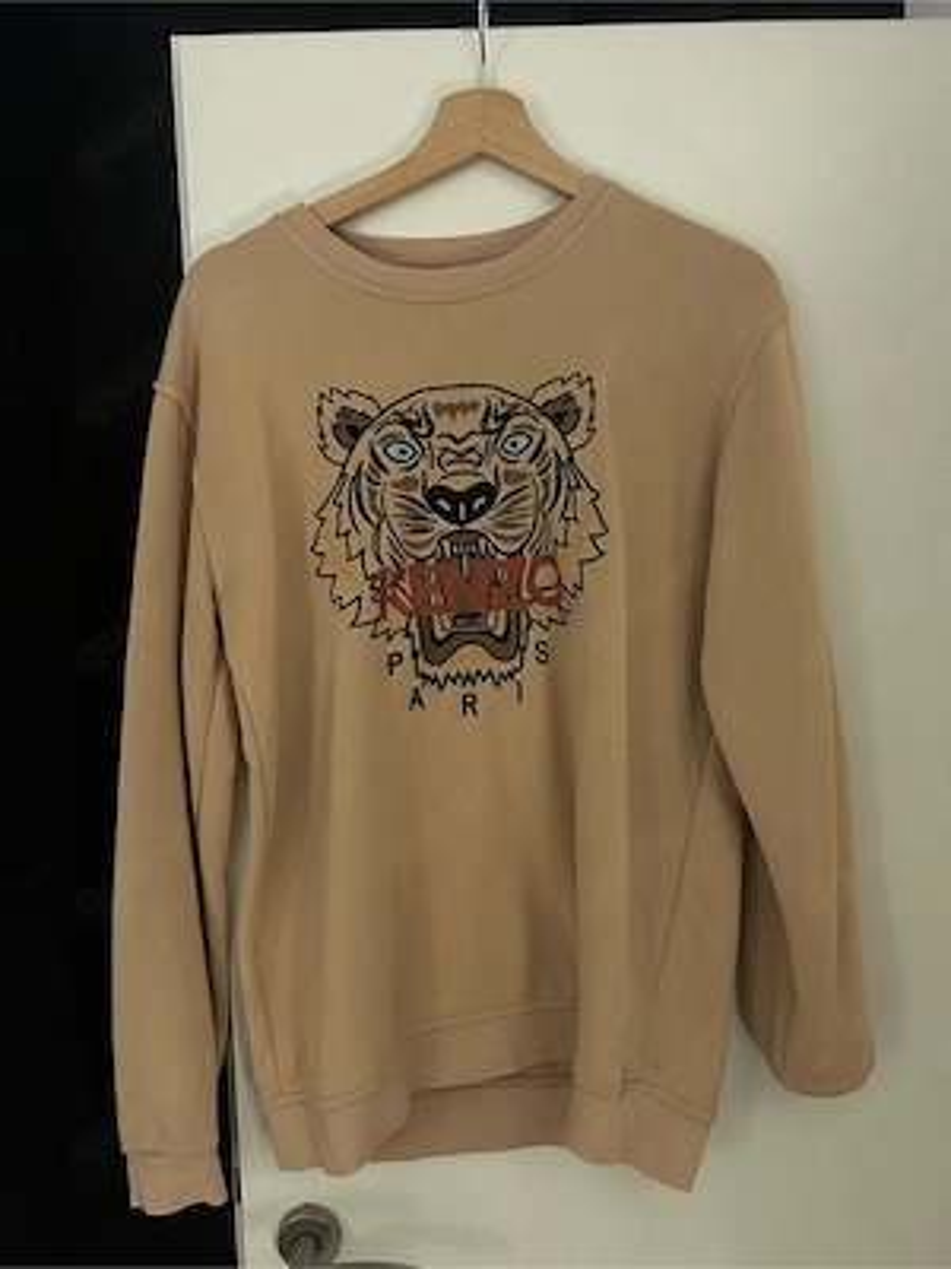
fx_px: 952
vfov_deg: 67.3
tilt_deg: -5.8
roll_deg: +1.0
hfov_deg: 53.1
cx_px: 476
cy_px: 634
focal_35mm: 26
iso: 640
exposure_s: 1/34
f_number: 1.5
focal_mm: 5.7
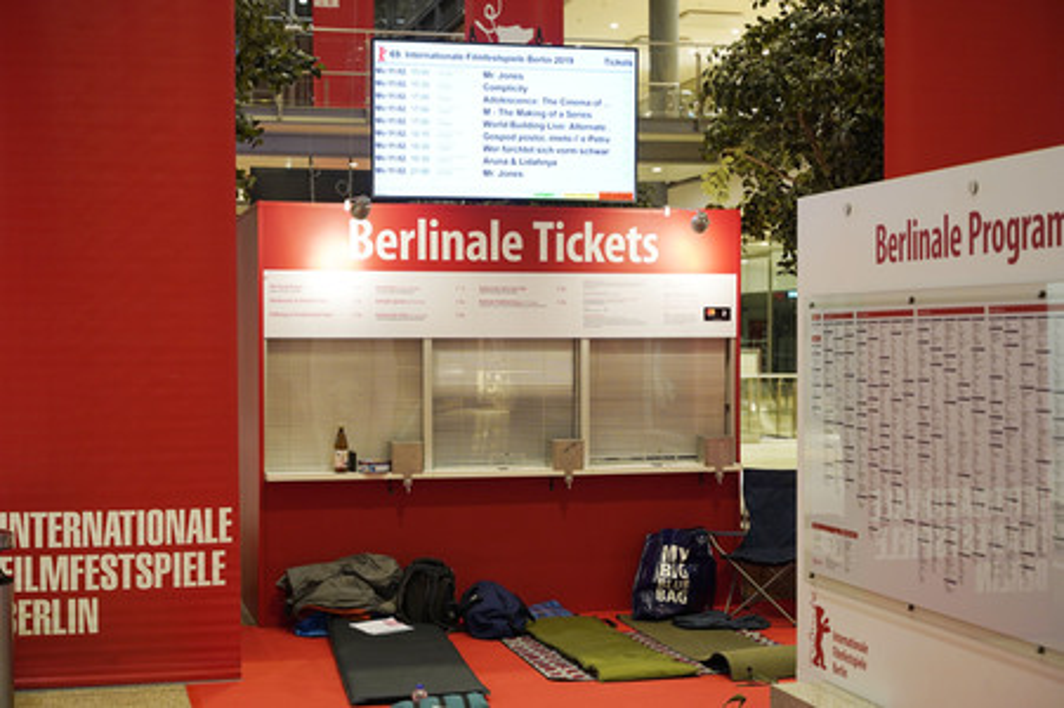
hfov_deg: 35.7
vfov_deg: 24.2
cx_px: 532
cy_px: 354
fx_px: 1654
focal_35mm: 56
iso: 1600
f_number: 4
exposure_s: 1/60
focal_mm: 56
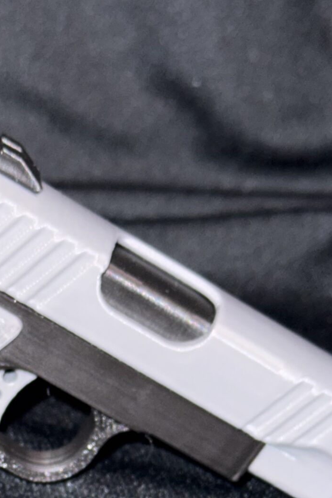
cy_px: 568
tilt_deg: -31.1
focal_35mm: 122
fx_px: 1689
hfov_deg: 11.1
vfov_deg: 16.2
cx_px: -10
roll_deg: -1.1
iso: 50
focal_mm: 6.76
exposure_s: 1/5
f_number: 1.78
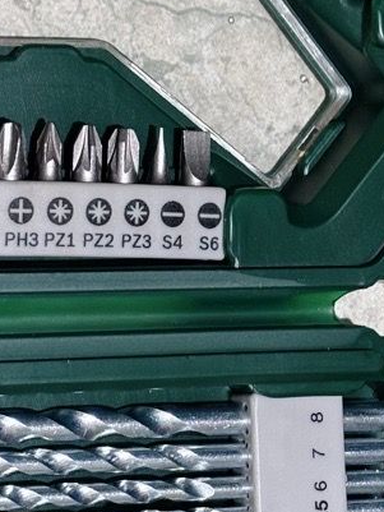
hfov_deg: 8.9
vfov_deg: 11.9
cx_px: 134
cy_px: 306
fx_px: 2454
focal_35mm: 166
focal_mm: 5.96
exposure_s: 1/43
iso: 160
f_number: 1.6
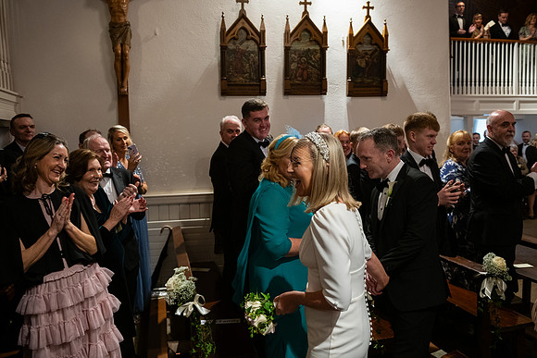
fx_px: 463
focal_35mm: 31
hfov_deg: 60.3
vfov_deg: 42.3
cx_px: 268
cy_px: 179
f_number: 3.5
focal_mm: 31
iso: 1000
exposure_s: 1/160
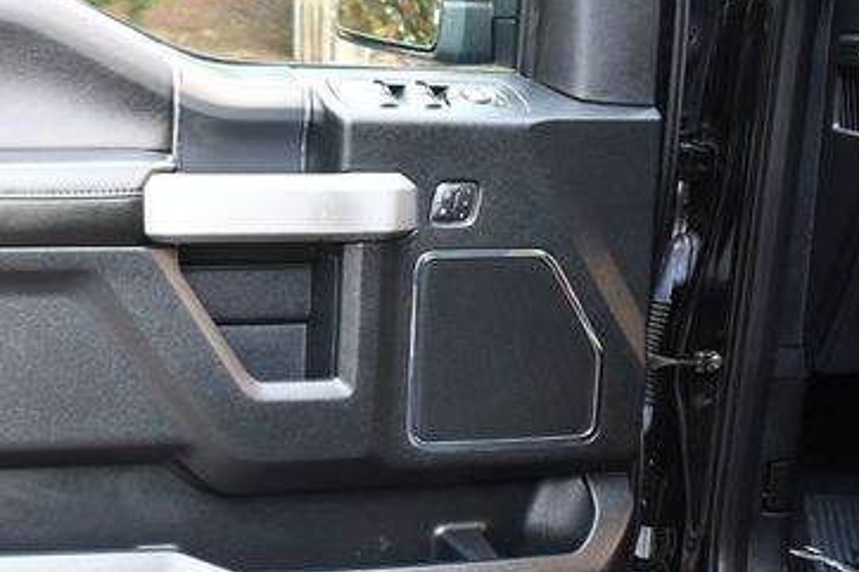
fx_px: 1264
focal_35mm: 53
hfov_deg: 36.1
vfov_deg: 25.4
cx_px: 152
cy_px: 361
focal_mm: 20
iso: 1000
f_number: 3.8
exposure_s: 1/125
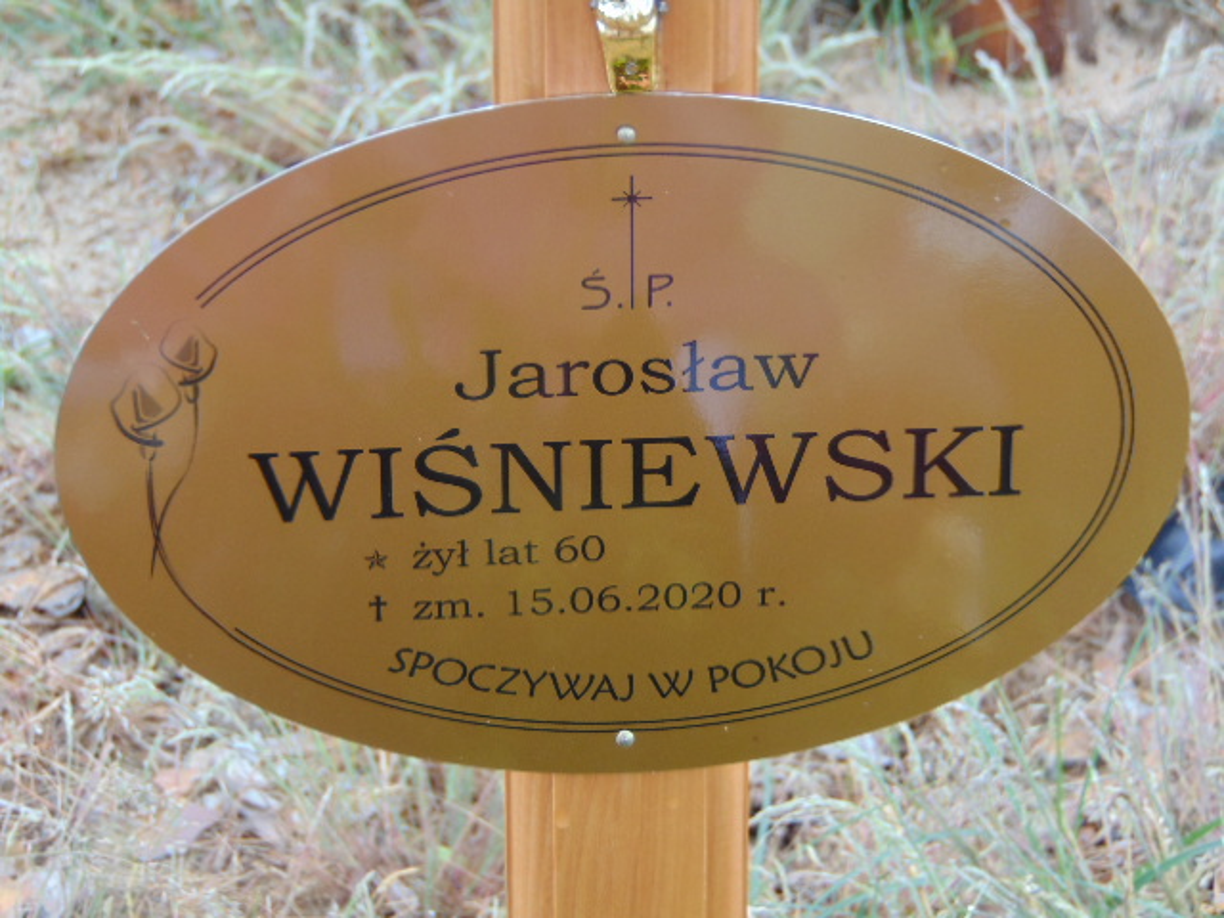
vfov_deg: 9.1
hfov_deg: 12.0
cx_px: 612
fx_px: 5799
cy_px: 459
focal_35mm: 164
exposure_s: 1/125
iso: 100
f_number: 4
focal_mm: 29.5
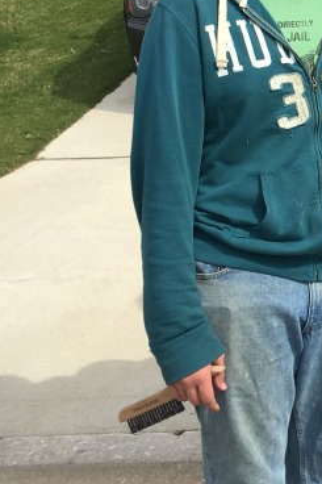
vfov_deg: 23.9
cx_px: 565
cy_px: 107
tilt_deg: -11.2
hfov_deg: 14.4
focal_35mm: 84
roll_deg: +2.7
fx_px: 1128
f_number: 2.2
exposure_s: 1/1748
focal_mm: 4.15
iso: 25
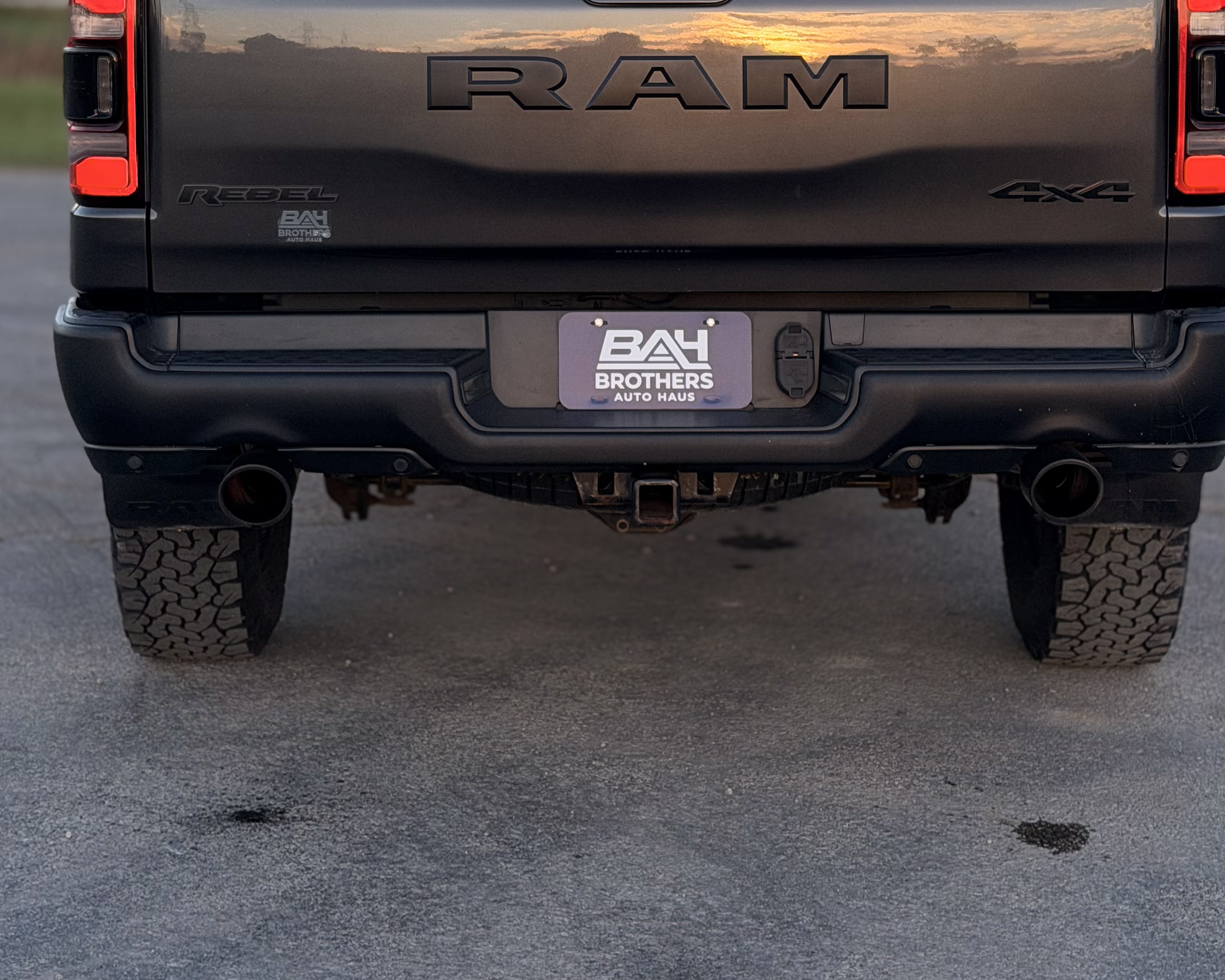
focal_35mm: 79
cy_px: 101
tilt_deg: -3.3
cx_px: 622
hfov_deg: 24.1
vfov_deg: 19.1
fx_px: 2864
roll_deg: -1.1
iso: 64
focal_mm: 6.76
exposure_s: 1/855
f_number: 1.78
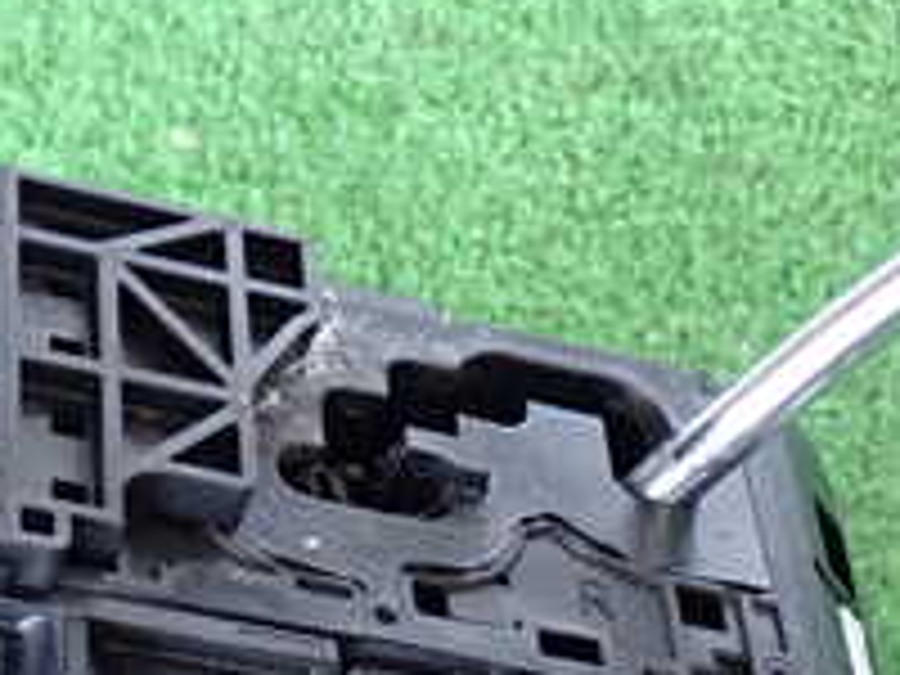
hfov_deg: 17.2
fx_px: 2964
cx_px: 256
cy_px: 734
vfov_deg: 12.8
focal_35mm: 114
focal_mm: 6.83
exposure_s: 1/40
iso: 400
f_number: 2.7
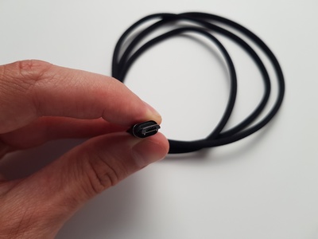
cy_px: 120
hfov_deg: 67.3
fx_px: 239
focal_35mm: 26
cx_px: 159
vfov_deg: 53.1
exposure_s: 1/60
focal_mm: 4.2
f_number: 1.7
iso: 50
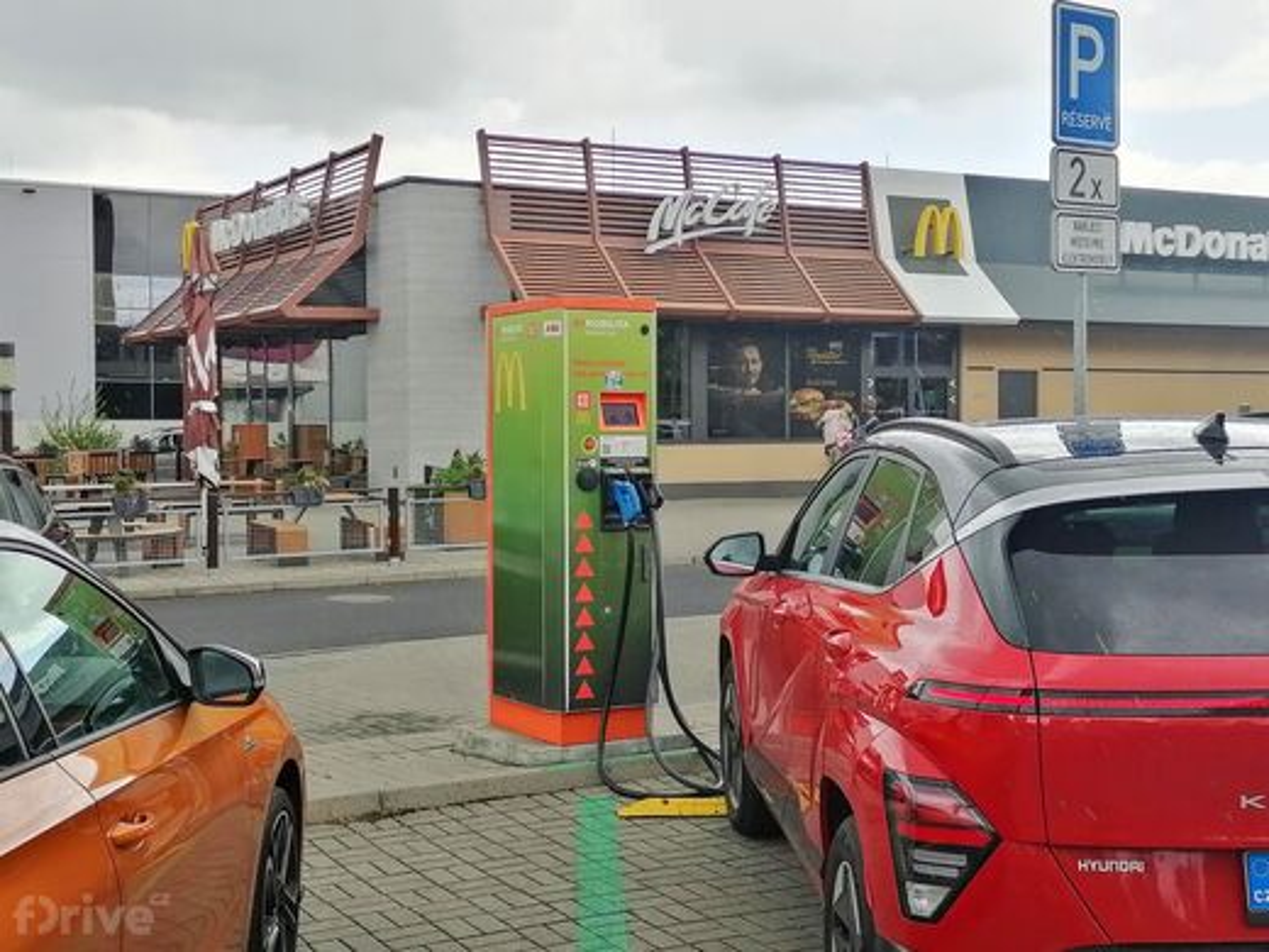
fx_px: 1833
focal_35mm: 50
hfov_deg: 38.2
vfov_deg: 29.1
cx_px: 634
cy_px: 476
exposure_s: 1/424
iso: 50
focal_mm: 5.3
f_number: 1.8
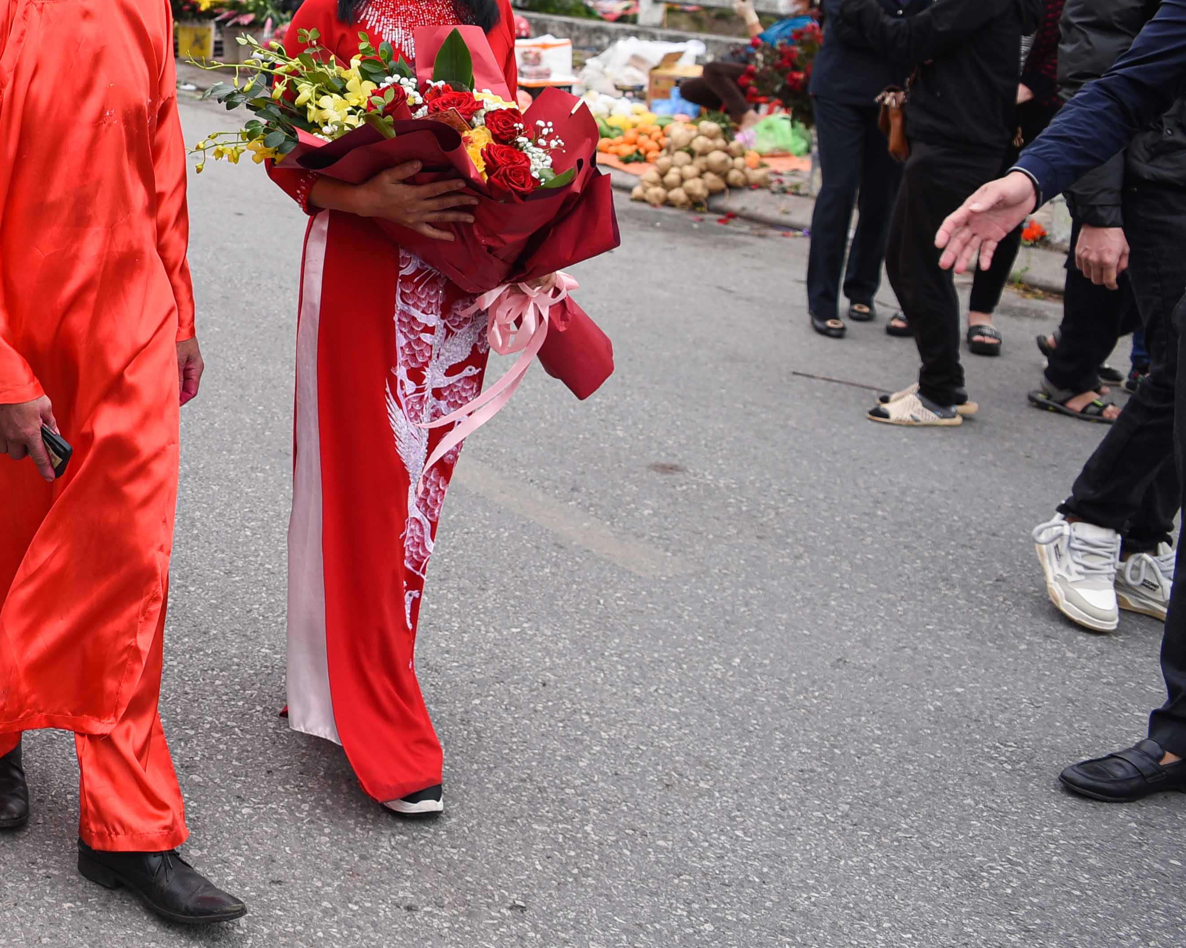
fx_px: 1790
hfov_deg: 32.2
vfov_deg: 28.8
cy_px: 148
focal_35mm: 51
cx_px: -127
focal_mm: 24
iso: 250
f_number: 4
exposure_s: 1/640
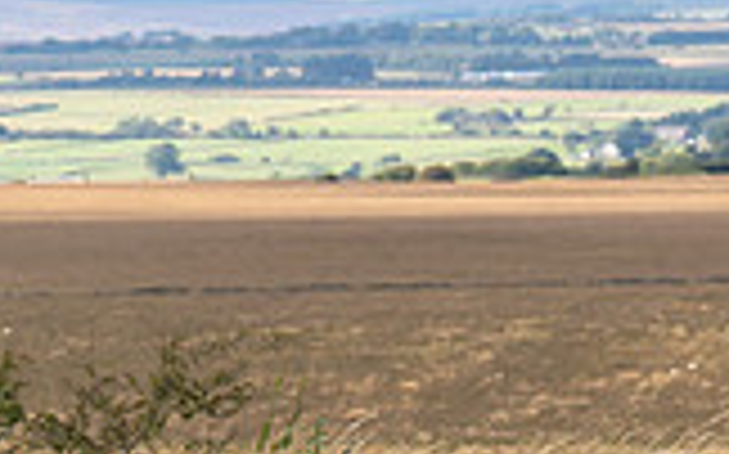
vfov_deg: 3.0
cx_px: -145
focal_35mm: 430
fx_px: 8537
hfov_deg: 4.9
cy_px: 66
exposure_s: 1/800
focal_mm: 72
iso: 100
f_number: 4
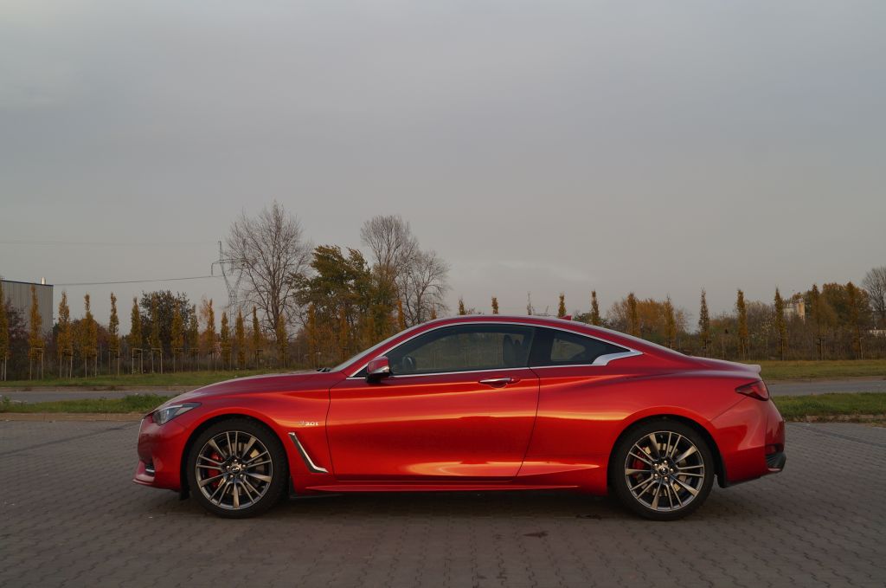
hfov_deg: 49.6
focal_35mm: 39
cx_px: 443
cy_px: 294
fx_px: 958
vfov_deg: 34.1
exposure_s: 1/100
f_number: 5
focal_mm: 26
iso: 100
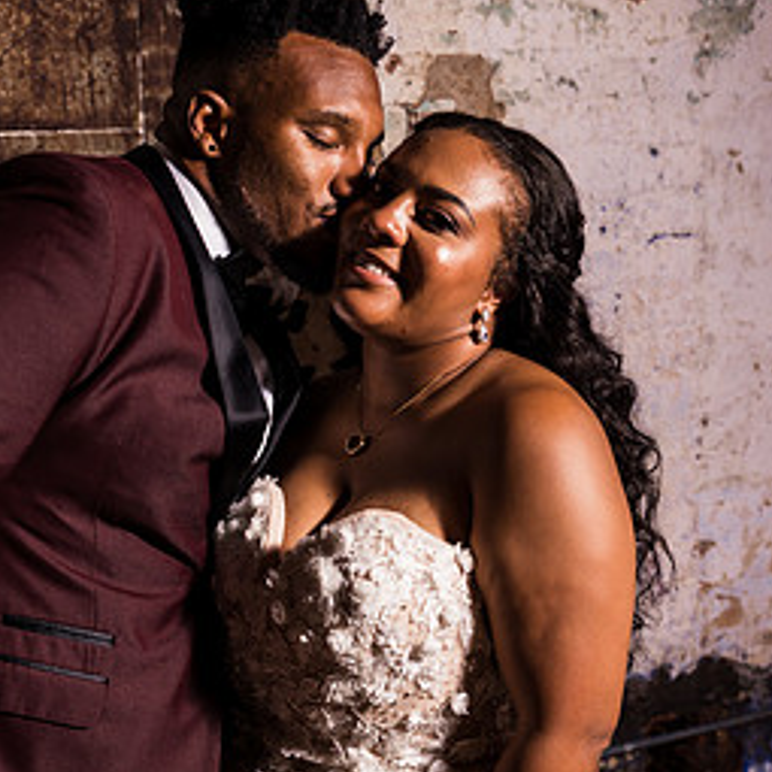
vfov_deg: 24.0
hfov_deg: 24.0
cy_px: 448
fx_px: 1817
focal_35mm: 72
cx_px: 378
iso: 160
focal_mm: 48
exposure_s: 1/30
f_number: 4
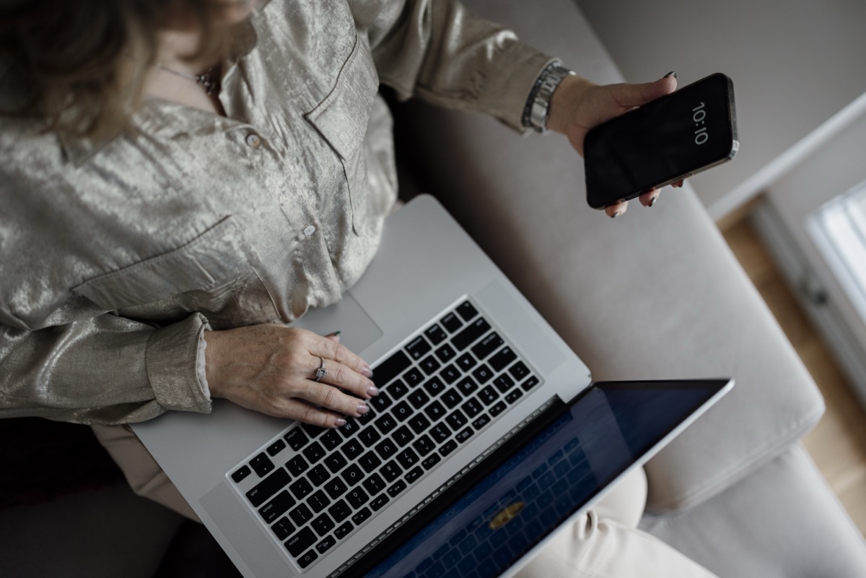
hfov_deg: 39.6
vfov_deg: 27.0
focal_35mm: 50
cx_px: 433
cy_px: 289
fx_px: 1203
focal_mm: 50
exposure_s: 1/320
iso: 250
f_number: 1.2
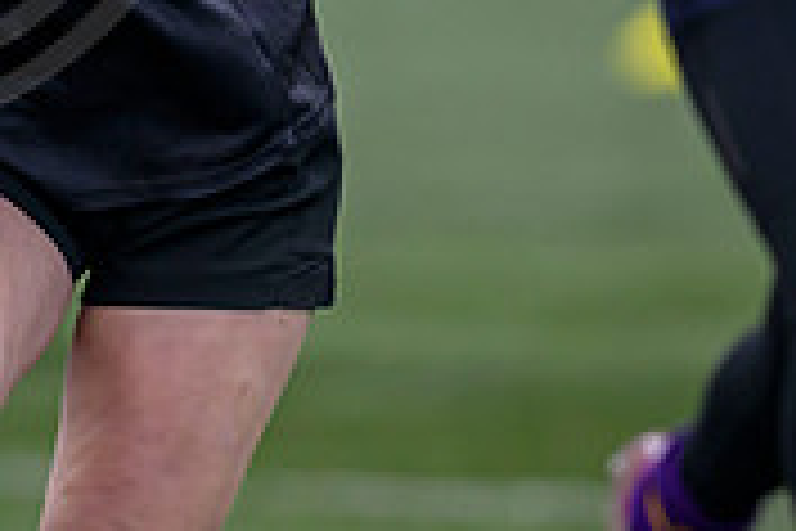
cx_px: -536
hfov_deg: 1.1
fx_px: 41521
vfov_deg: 0.7
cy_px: -77
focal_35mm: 1878
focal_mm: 400
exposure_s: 1/2000
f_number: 3.5
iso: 640
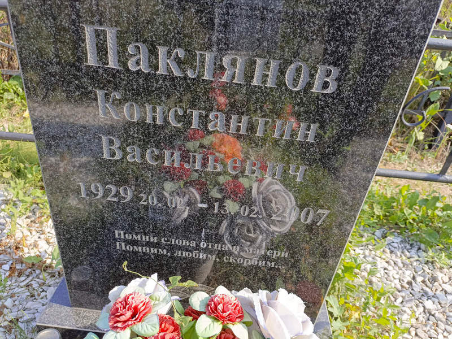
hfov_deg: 69.4
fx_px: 326
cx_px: 226
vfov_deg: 54.9
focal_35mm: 25
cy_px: 170
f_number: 1.69
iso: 112
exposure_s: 1/309
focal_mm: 4.76
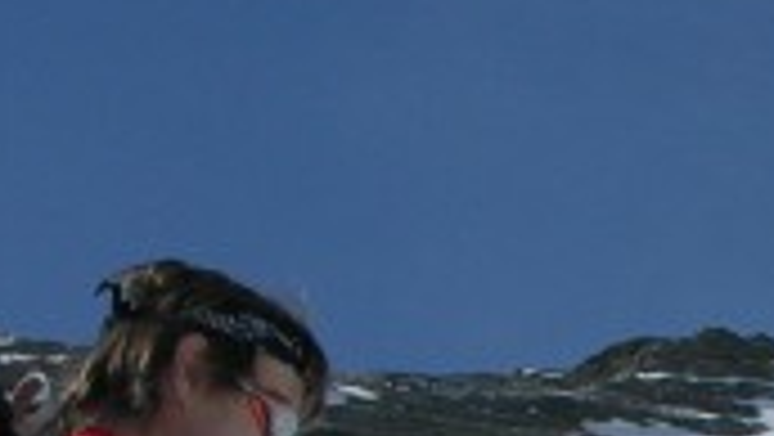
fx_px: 6140
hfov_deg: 7.2
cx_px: 770
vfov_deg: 4.0
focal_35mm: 299
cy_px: 814
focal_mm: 11.6
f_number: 7.5
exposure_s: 1/369
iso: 50
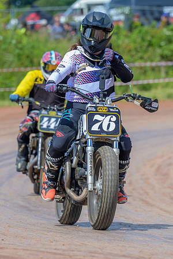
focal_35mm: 401
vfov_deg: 5.1
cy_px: 133
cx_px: 105
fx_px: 2892
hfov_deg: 3.4
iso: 64
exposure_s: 1/320
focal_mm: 155
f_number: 4
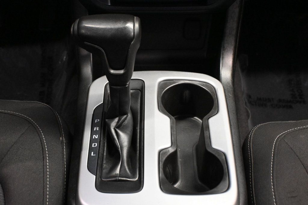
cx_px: 154
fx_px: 487
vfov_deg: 23.8
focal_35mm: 57
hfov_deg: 35.1
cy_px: 102
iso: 7200
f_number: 5.6
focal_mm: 38
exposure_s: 1/60
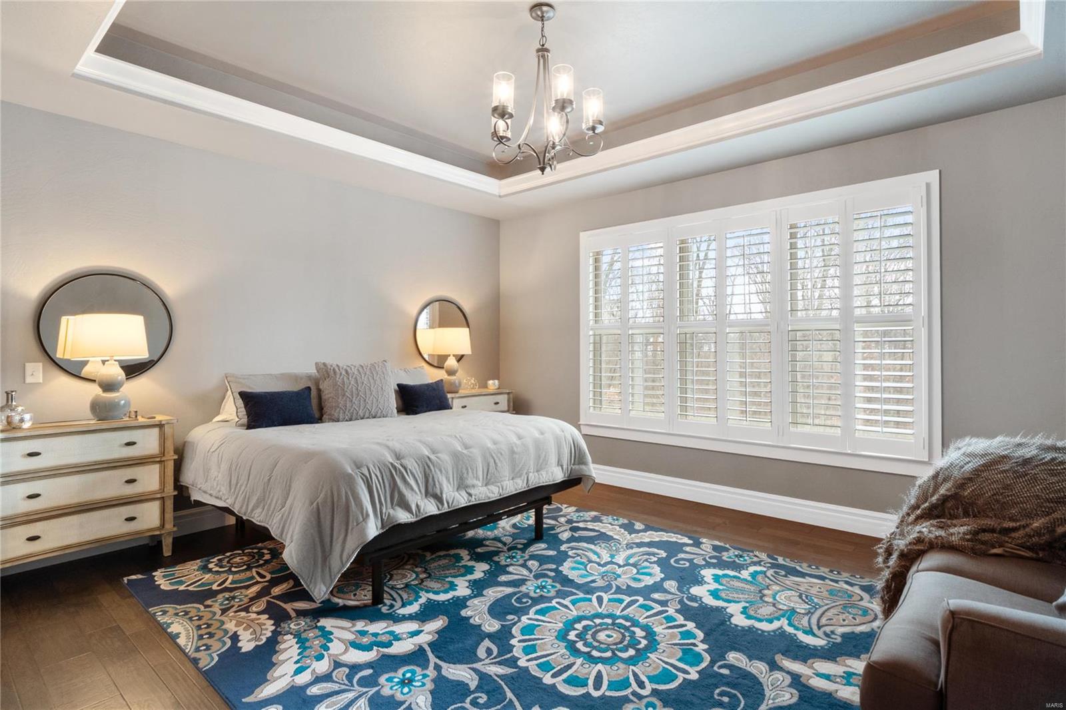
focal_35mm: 18
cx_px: 533
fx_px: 533
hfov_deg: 90.0
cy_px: 355
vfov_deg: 67.4
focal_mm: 9
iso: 400
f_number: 10
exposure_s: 1/1.25
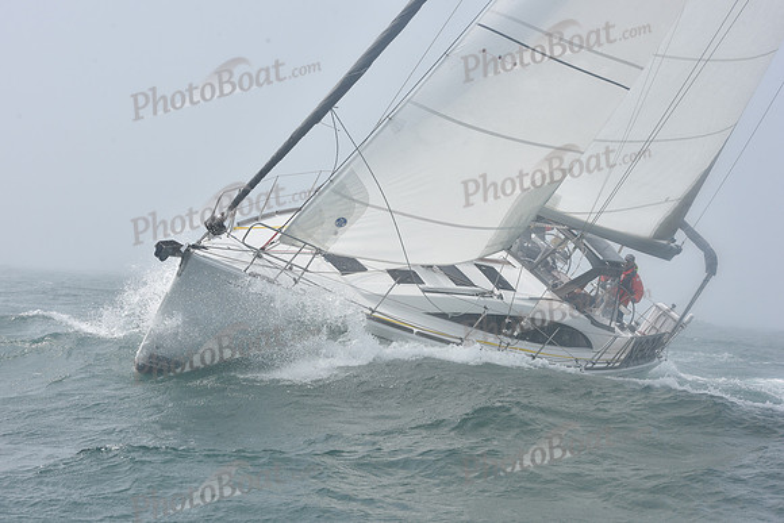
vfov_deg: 18.2
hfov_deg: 27.0
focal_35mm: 75
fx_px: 1634
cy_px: 262
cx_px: 392
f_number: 11
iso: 320
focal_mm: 75
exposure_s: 1/800
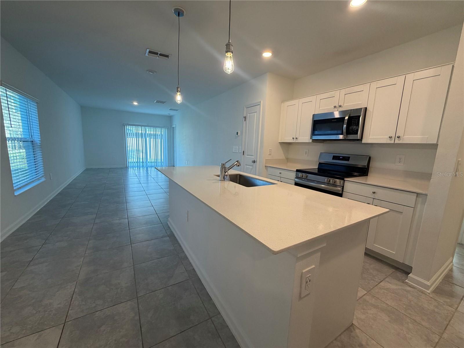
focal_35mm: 14
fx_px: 188
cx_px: 232
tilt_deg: -8.4
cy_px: 174
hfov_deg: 102.1
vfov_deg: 85.7
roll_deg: -1.0
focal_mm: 2.22
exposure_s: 1/120
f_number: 2.2
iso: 200
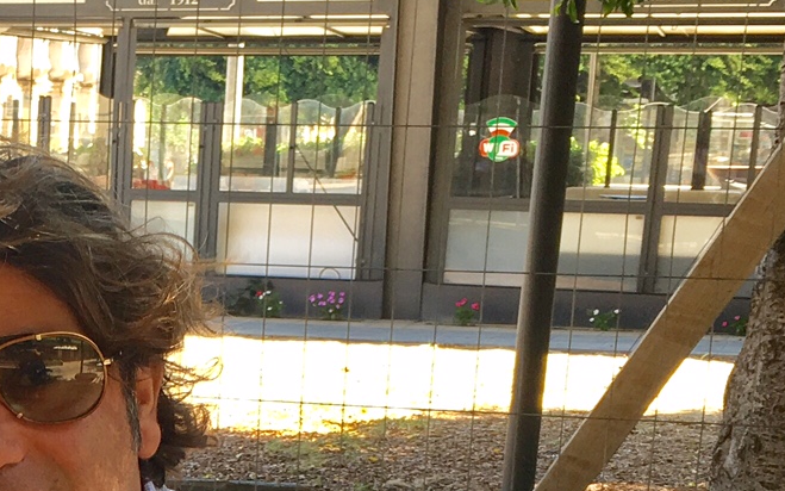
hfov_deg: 21.1
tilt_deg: -13.3
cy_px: 645
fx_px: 2011
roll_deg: -1.2
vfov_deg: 13.4
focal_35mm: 94
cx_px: -48
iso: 25
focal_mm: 4.15
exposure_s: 1/121
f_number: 2.2
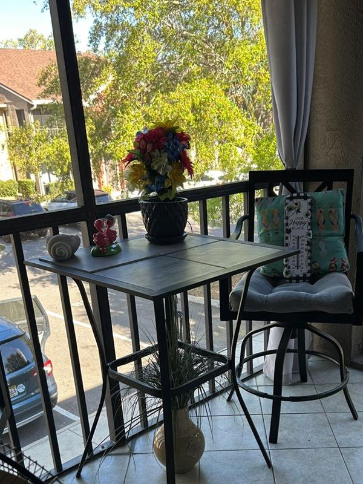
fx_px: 545
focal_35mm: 39
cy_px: 343
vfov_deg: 46.7
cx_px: 206
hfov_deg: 36.8
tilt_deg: -19.2
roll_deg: +2.5
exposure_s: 1/167
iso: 40
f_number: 1.5
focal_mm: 5.7
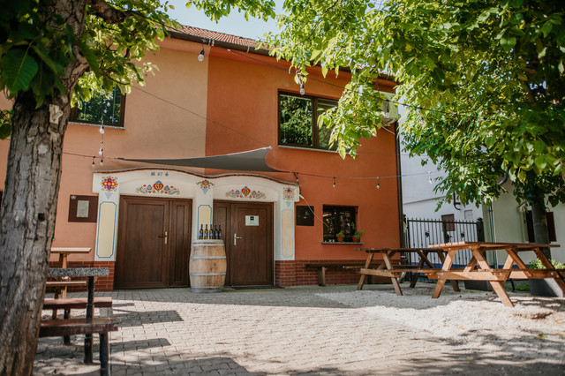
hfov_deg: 71.6
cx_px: 282
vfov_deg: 51.3
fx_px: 391
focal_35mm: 25
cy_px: 188
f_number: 1.8
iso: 100
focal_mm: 24
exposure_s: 1/1000
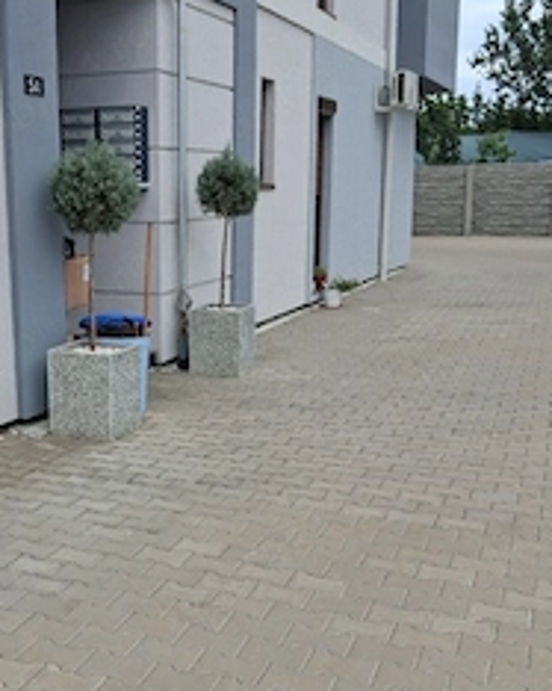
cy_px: 357
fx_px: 920
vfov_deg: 41.2
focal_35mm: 45
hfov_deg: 32.5
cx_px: 115
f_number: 1.8
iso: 25
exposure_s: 1/400
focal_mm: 4
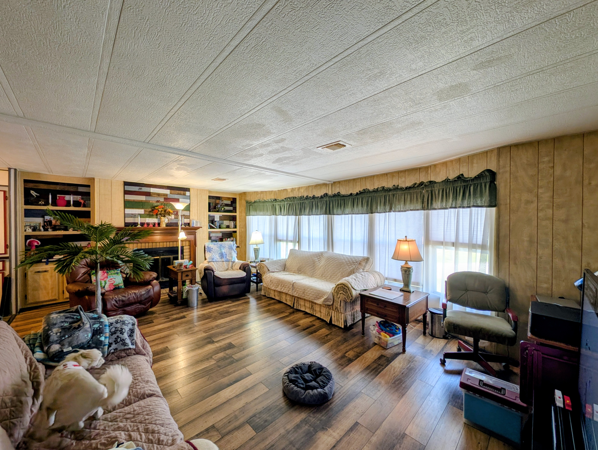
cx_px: 299
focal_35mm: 12
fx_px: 208
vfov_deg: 94.6
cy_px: 225
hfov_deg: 110.5
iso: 69
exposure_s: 1/120
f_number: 1.95
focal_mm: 2.23
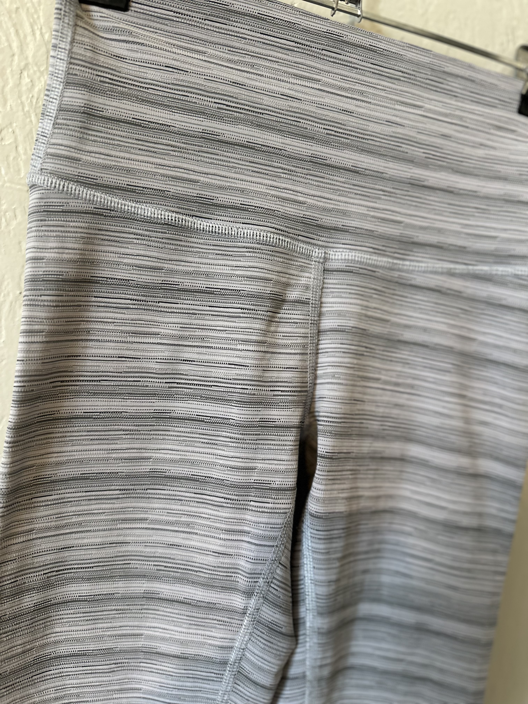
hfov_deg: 56.8
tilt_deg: -5.2
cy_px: 352
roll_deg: -6.3
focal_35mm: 24
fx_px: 488
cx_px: 264
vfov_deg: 71.6
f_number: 1.78
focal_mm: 6.86
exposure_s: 1/60
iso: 250
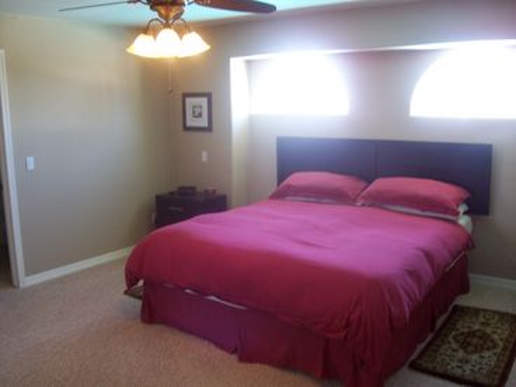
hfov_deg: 54.0
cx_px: 258
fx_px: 507
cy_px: 194
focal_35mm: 34
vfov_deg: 41.8
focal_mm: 5.6
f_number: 2.7
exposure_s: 1/30
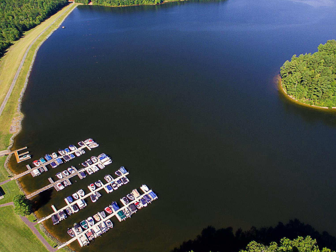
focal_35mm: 27
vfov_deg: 51.3
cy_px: 130
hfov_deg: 64.9
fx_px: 262
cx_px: 197
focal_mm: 3.61
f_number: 2.8
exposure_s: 1/180
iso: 100
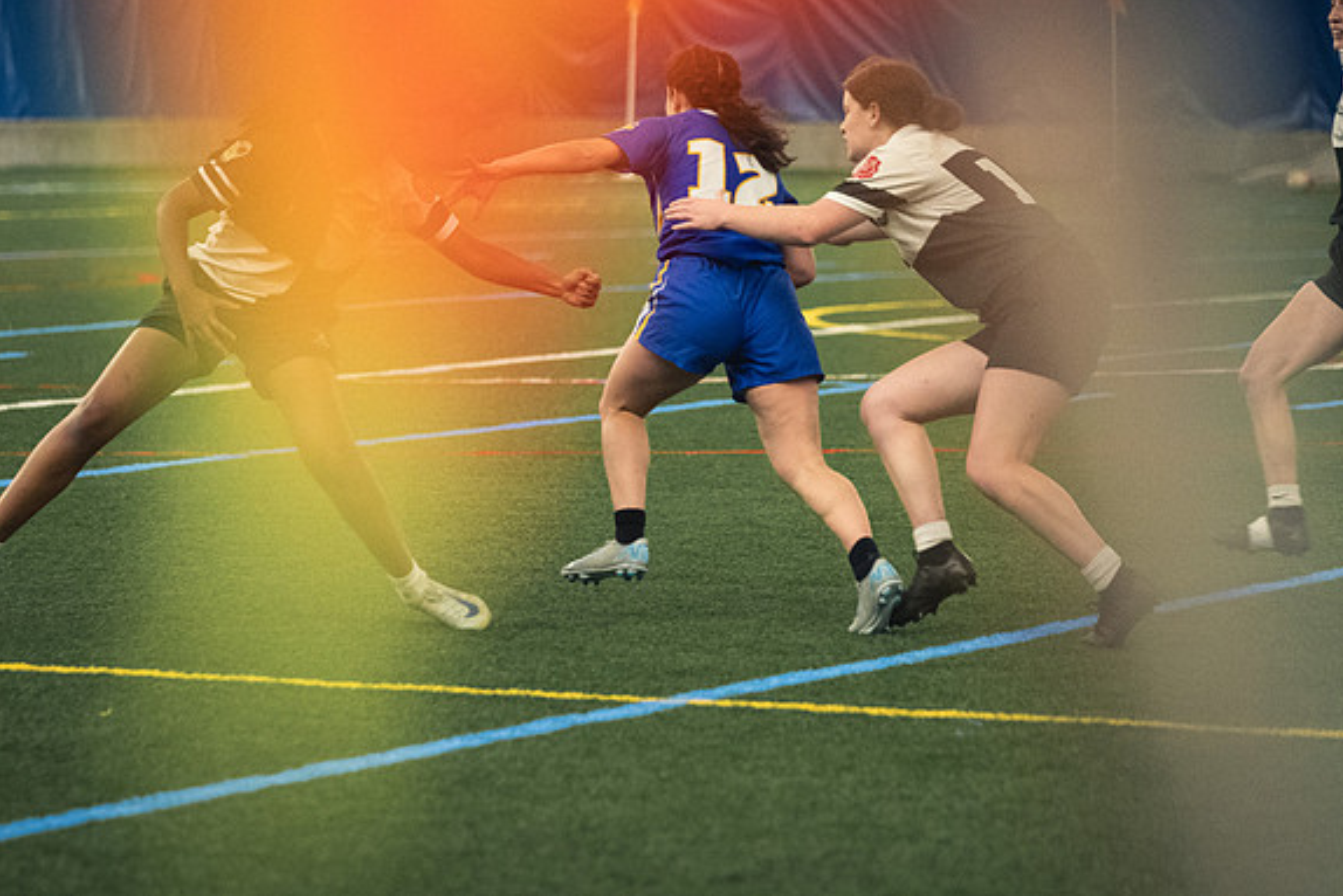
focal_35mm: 204
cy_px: 447
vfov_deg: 6.7
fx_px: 7612
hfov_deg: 10.1
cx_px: 672
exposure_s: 1/500
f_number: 2.8
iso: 6400
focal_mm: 135
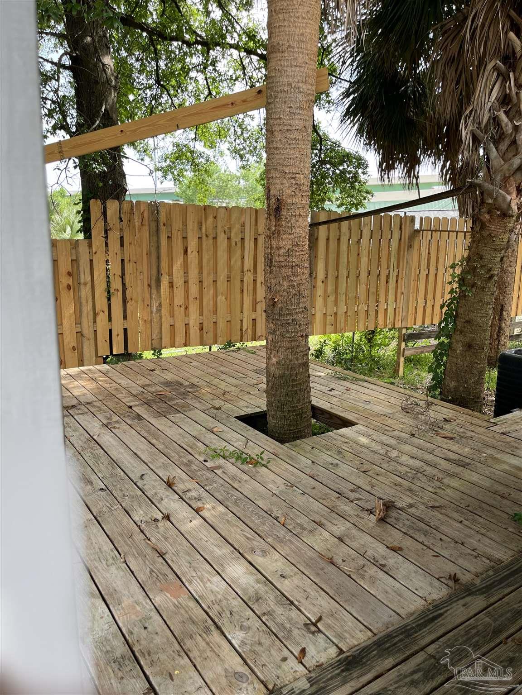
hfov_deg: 53.1
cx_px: 261
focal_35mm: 26
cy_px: 348
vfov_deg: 67.3
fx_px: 523
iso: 50
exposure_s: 1/363
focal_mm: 5.1
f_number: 1.6
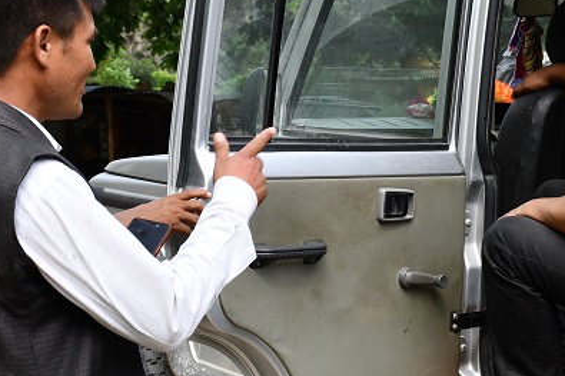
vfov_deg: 12.0
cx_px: 298
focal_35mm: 114
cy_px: 193
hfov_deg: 18.0
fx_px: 1788
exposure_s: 1/250
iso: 200
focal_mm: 30
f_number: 5.6
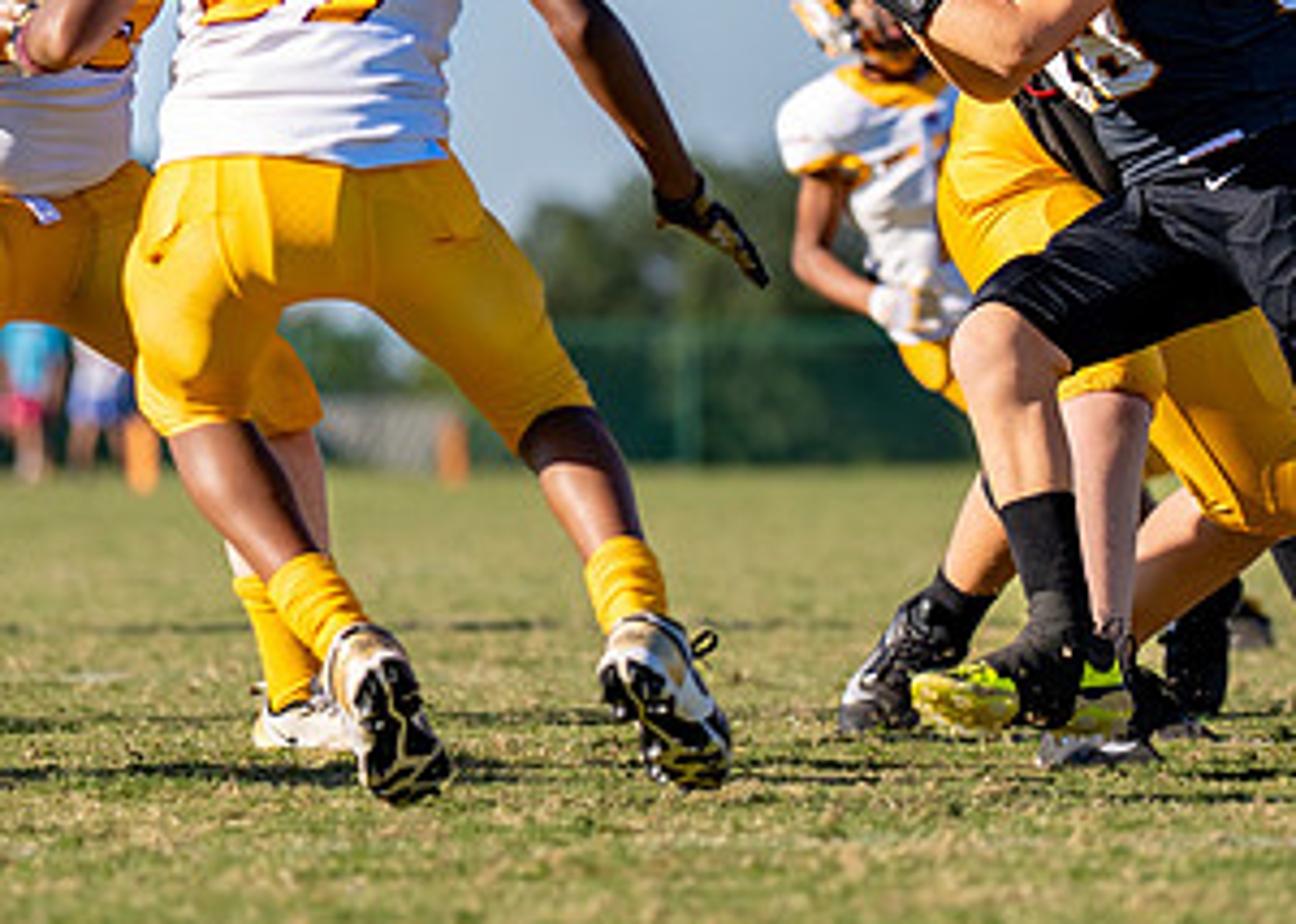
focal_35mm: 423
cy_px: 110
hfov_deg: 4.8
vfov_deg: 3.4
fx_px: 15563
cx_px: 1216
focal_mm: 136
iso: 160
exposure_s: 1/3200
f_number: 2.8
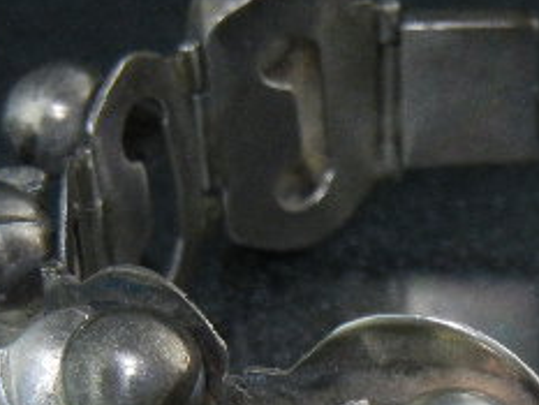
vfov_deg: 10.3
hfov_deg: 13.6
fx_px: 2228
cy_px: 451
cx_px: 562
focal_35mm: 143
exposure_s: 1/30
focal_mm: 9.3
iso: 575
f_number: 7.8
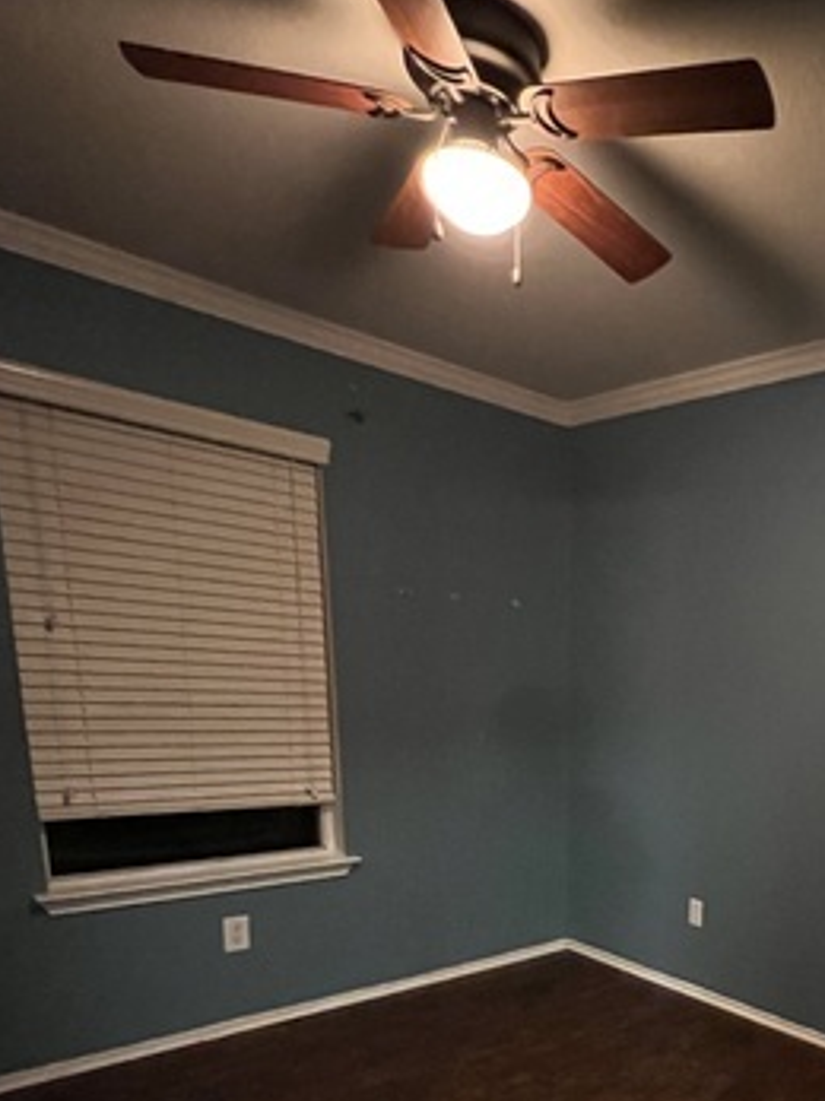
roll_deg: -2.2
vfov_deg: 64.1
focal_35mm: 25
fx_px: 795
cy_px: 861
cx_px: 762
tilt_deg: -12.3
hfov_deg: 48.3
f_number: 1.8
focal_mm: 1.57
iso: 1250
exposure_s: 1/30
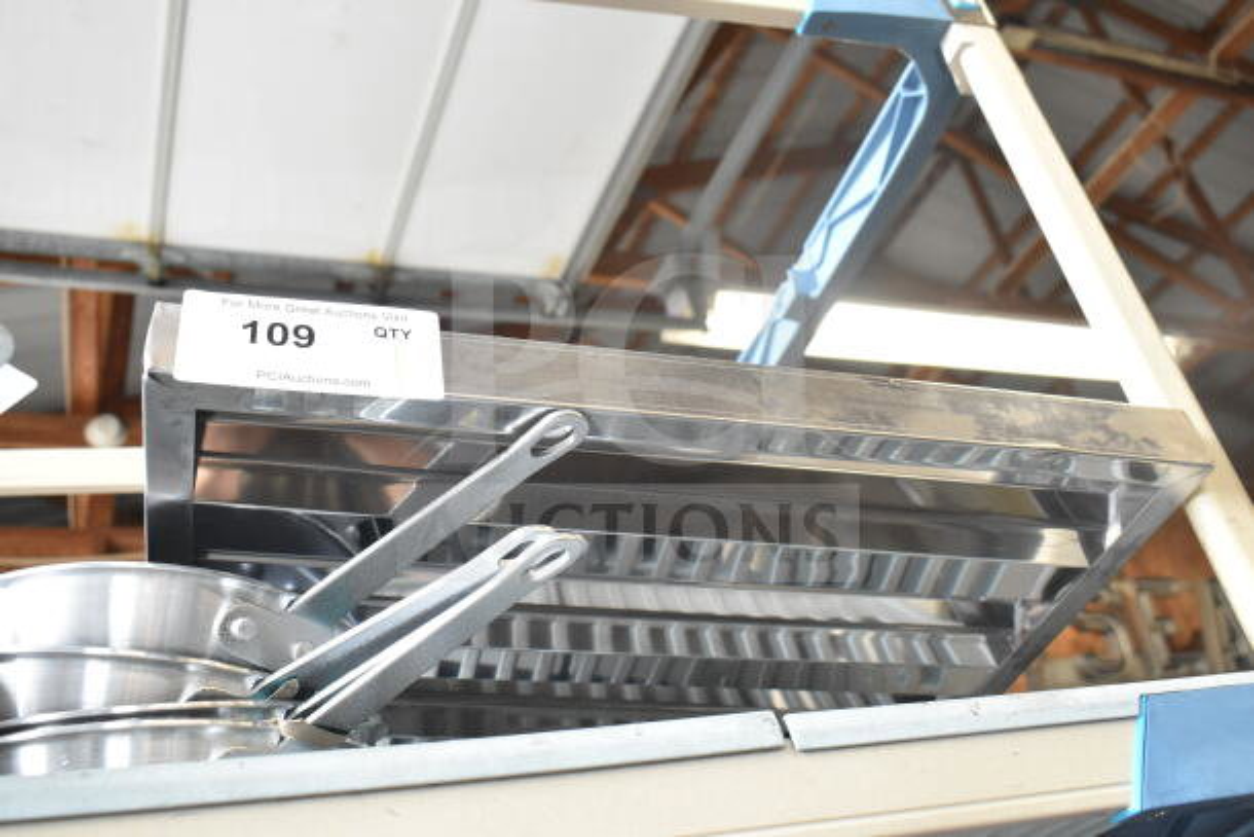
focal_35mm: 33
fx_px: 1150
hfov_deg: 57.2
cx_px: 627
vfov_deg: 40.0
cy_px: 418
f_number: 5
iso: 1600
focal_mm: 22
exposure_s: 1/100
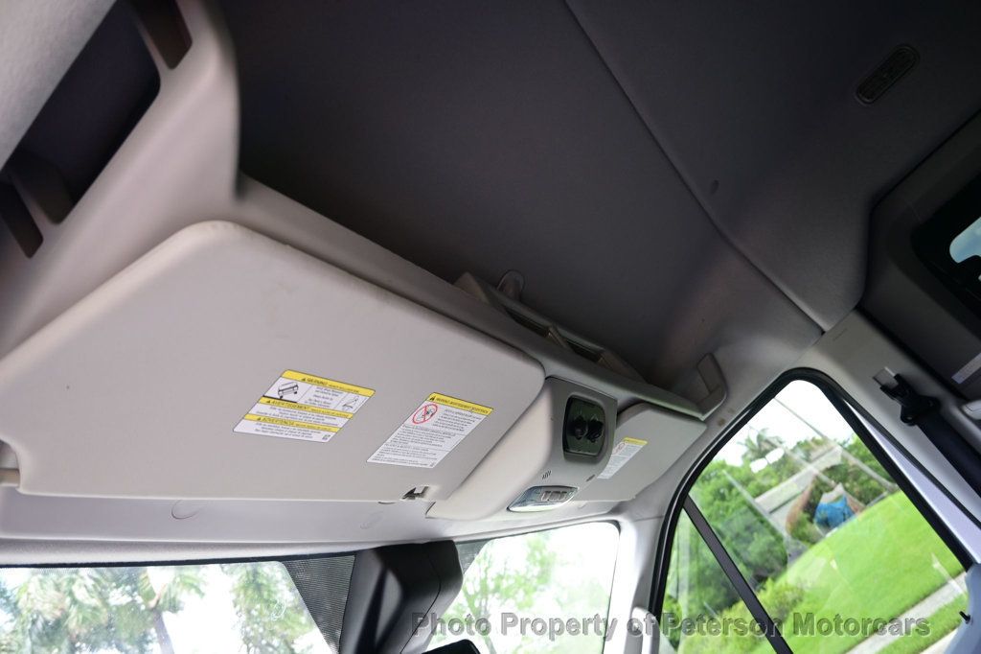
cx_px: 490
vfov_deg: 53.1
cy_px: 327
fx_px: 654
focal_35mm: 24
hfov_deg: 73.8
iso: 100
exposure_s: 1/50
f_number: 3.5
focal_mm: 16
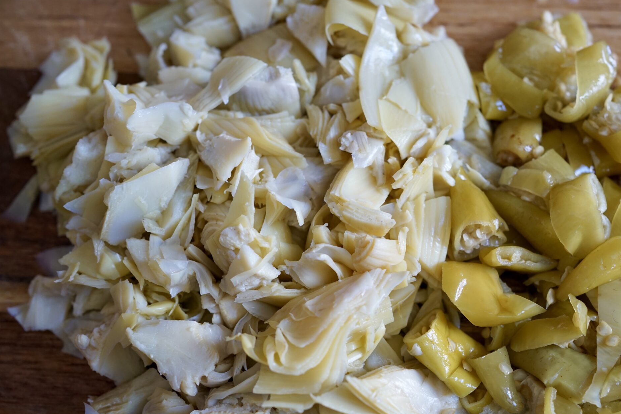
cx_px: 414
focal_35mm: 48
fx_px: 828
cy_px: 240
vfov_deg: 28.0
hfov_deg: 40.6
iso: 640
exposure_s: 1/60
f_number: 4
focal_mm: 35
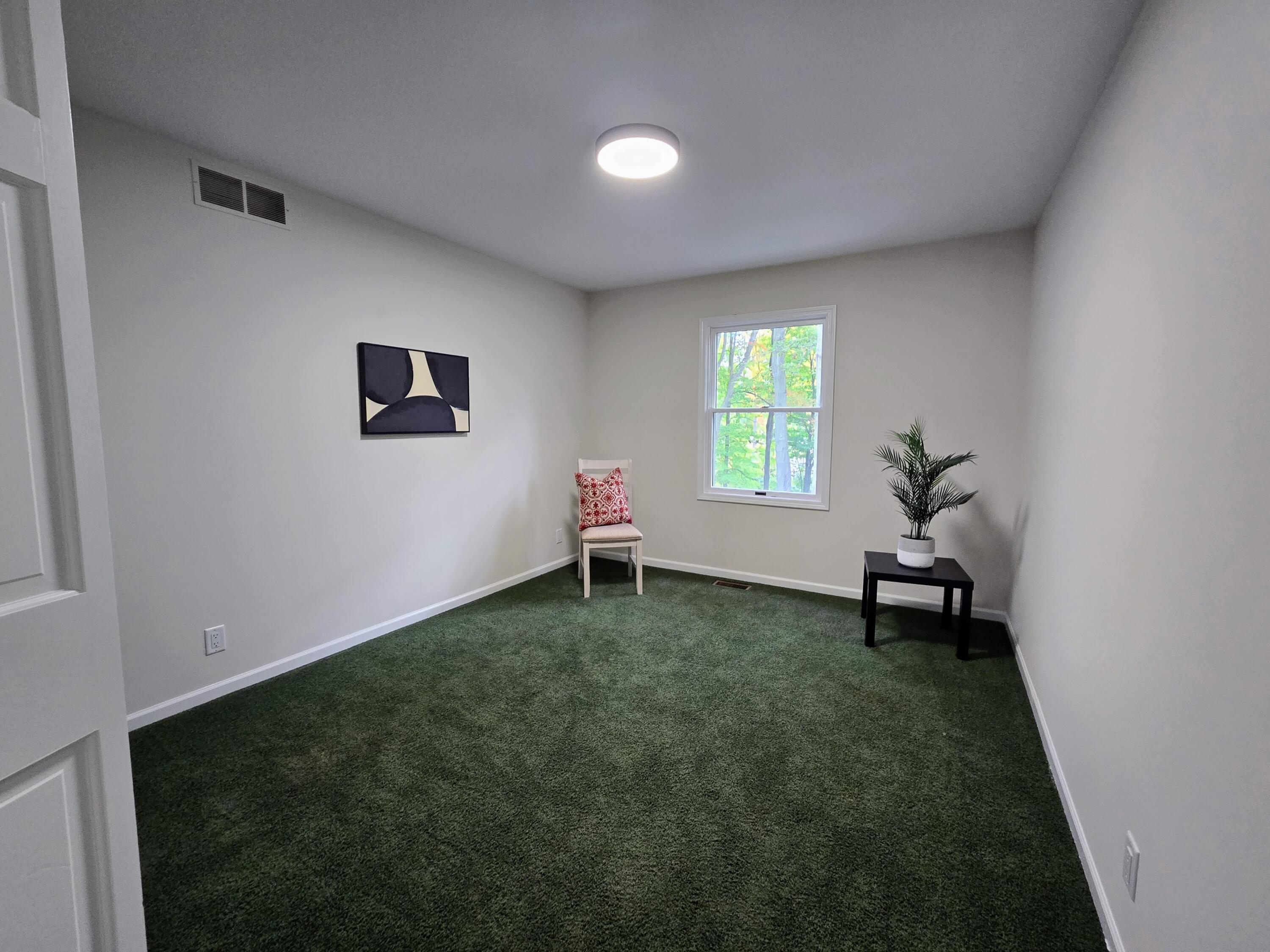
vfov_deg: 89.9
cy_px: 476
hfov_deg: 106.2
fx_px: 477
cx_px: 635
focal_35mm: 13
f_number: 2.2
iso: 200
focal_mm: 2.2
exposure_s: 1/60
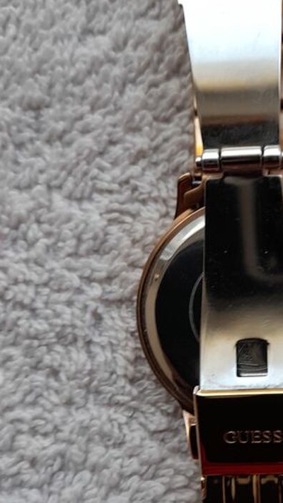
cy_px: 311
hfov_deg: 22.6
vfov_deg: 40.3
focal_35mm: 51
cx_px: 277
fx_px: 681
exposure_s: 1/50
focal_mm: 4.6
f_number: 2
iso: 80
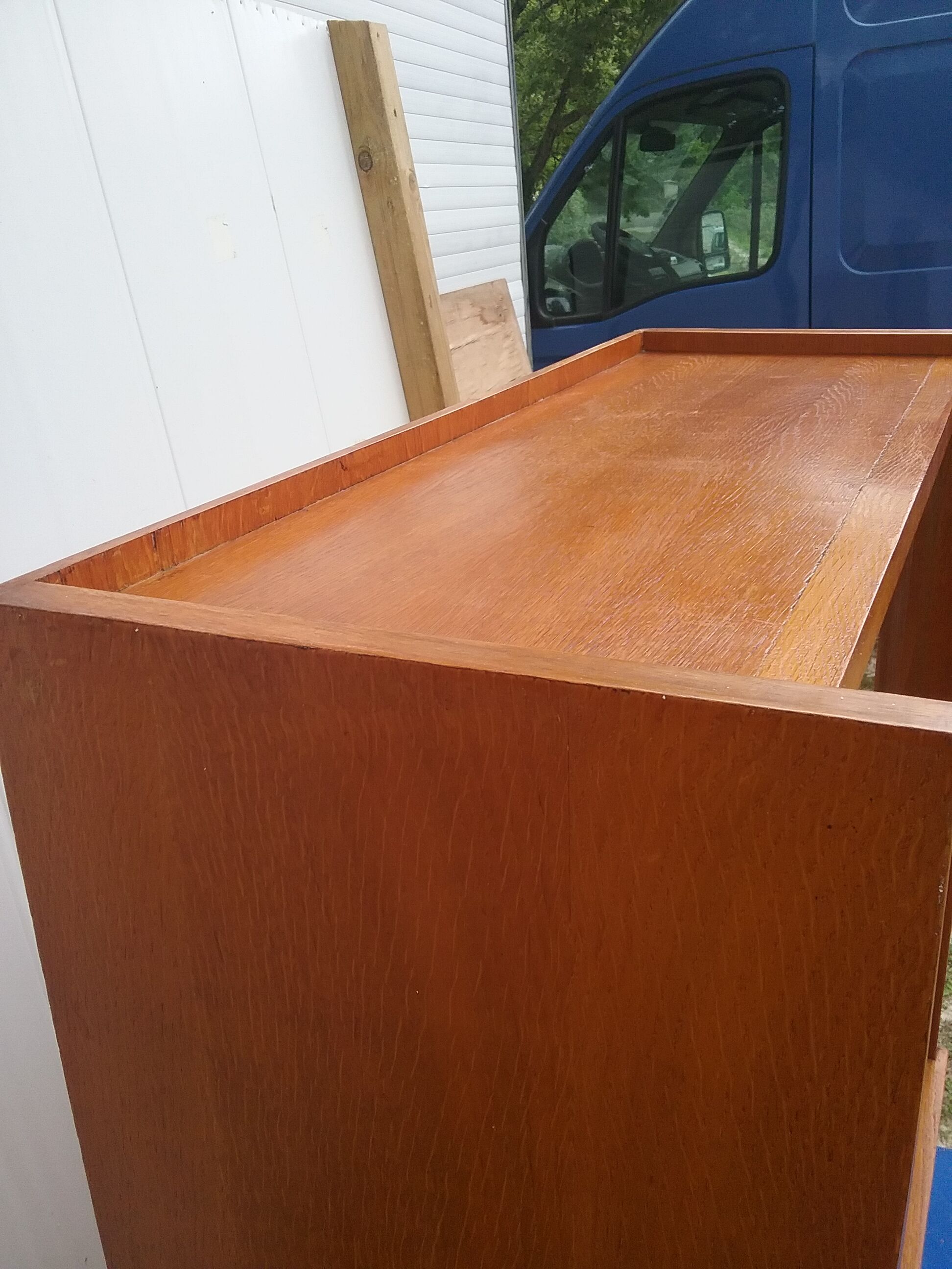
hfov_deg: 45.4
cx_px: 476
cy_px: 634
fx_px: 1137
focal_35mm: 31
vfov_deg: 58.4
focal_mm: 3.3
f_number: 2.2
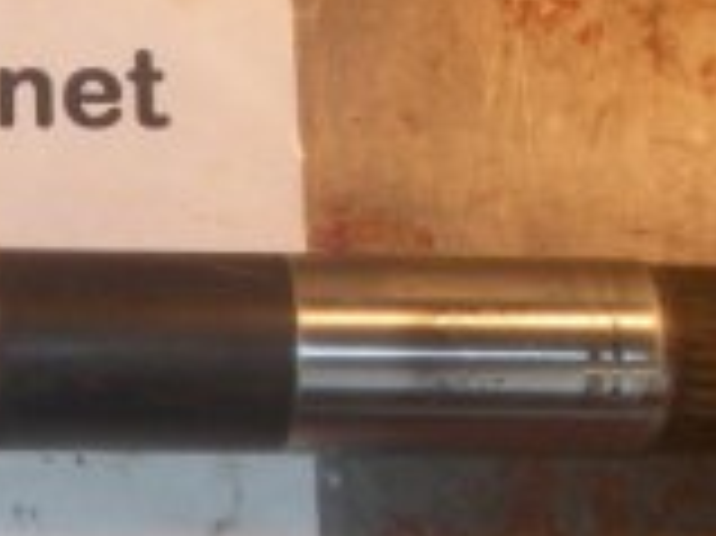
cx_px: -216
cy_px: 297
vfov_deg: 13.8
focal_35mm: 107
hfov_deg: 17.3
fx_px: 2212
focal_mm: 6.3
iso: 200
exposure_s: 1/40
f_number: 3.3
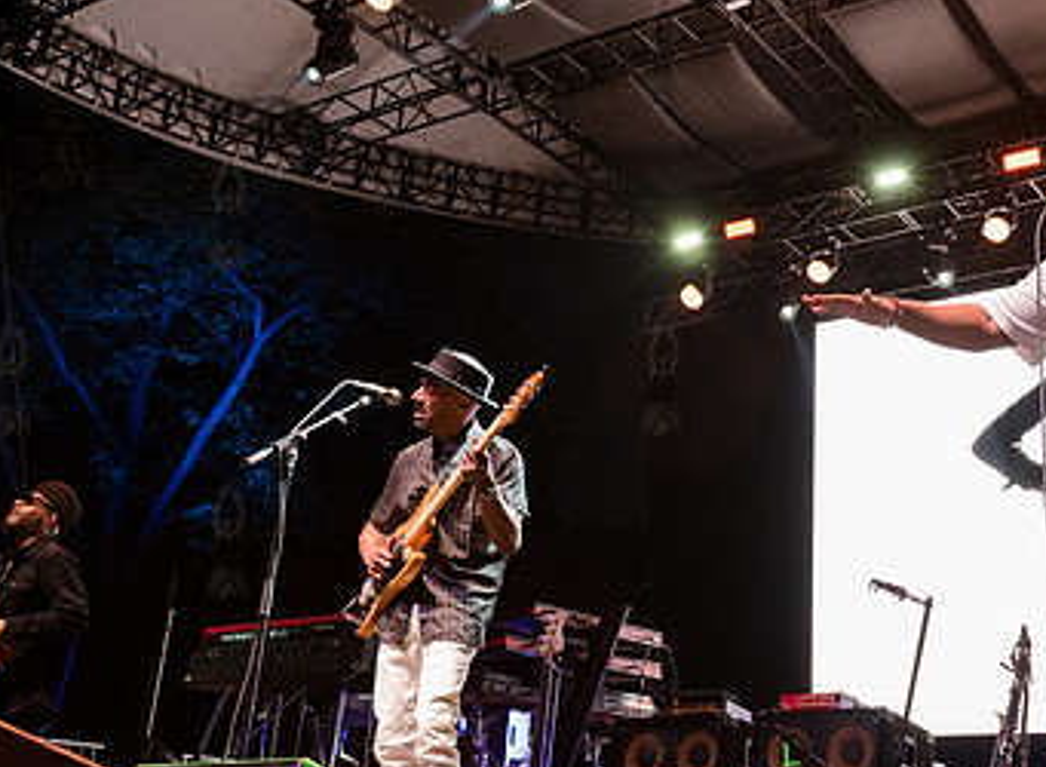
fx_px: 1379
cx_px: 748
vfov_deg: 31.1
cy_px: 376
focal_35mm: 46
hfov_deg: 40.7
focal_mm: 24
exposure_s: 1/320
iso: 4000
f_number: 4.5
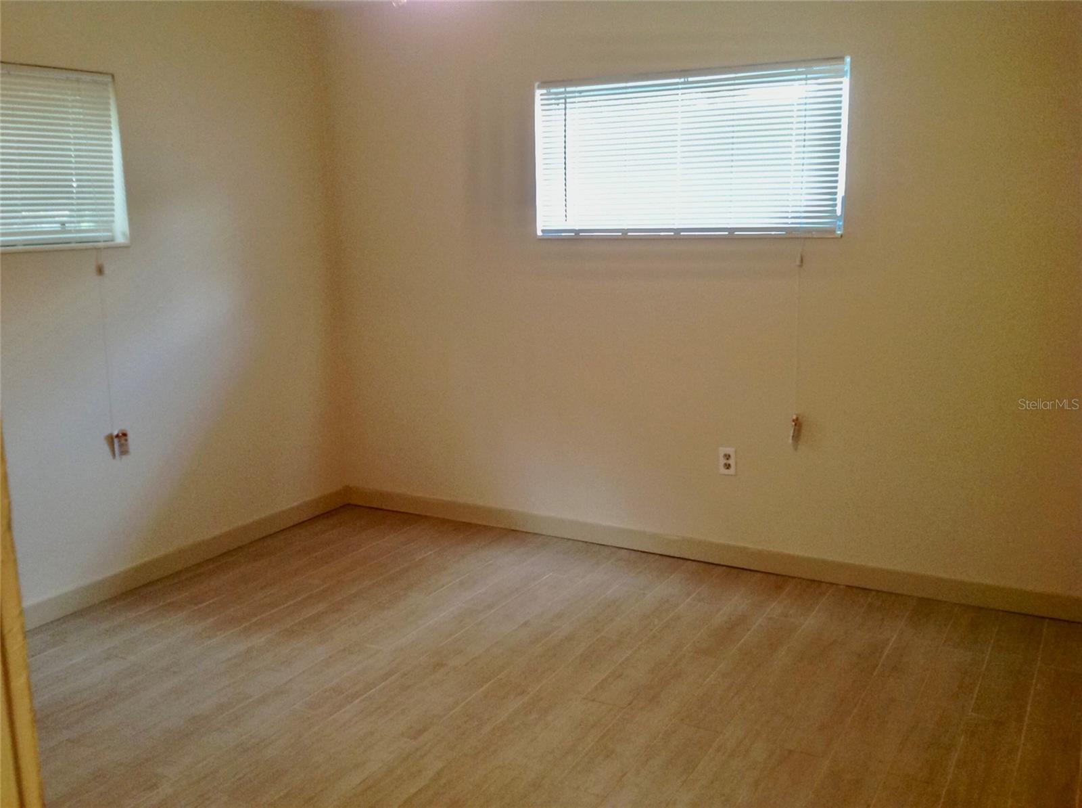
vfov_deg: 40.6
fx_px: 1092
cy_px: 404
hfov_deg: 52.7
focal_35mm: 35
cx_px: 541
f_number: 2.4
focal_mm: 4.28
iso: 100
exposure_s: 1/15
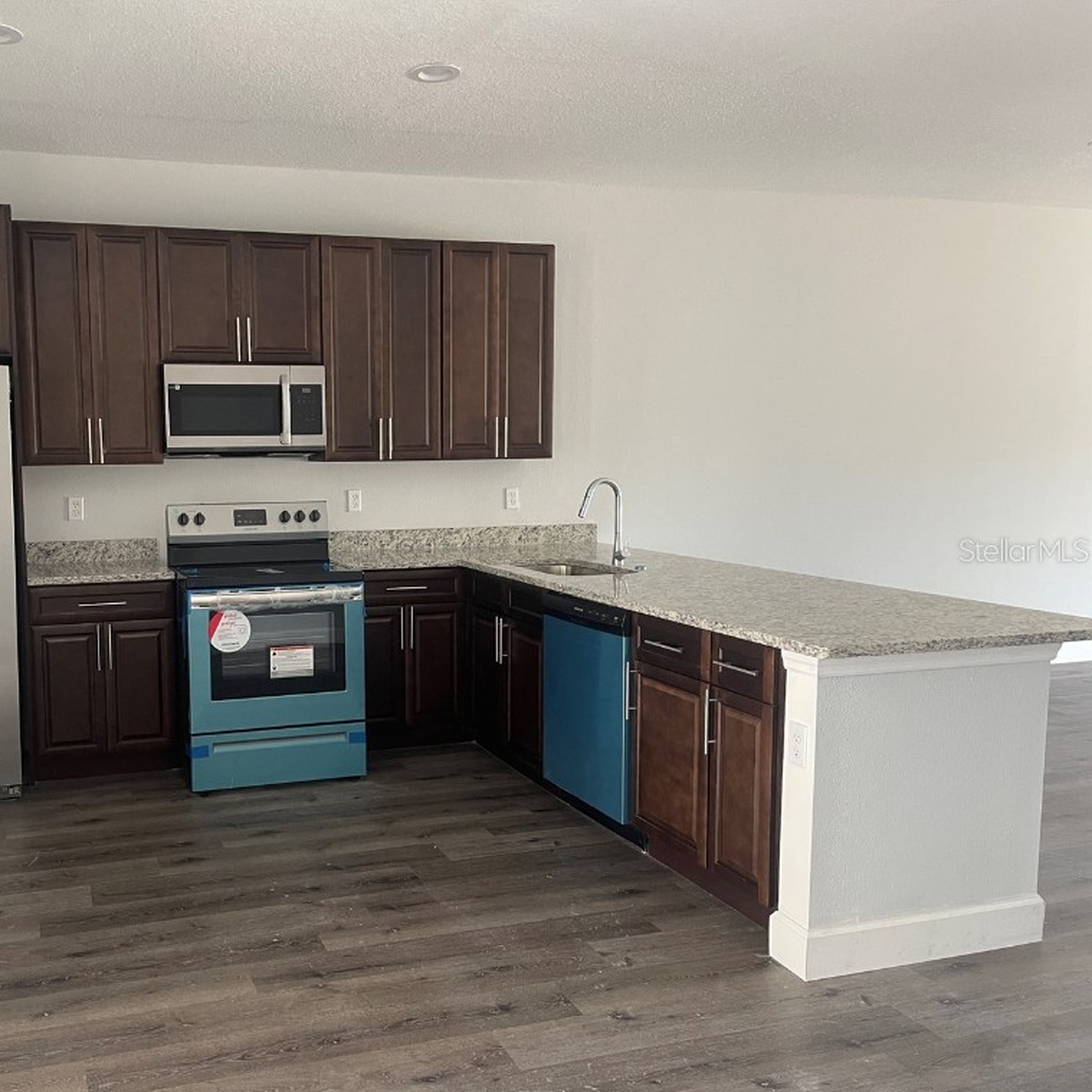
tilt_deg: -6.7
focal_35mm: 31
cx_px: 358
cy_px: 550
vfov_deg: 52.5
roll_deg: +0.8
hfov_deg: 51.5
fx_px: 1106
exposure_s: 1/60
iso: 250
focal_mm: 5.1
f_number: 1.6
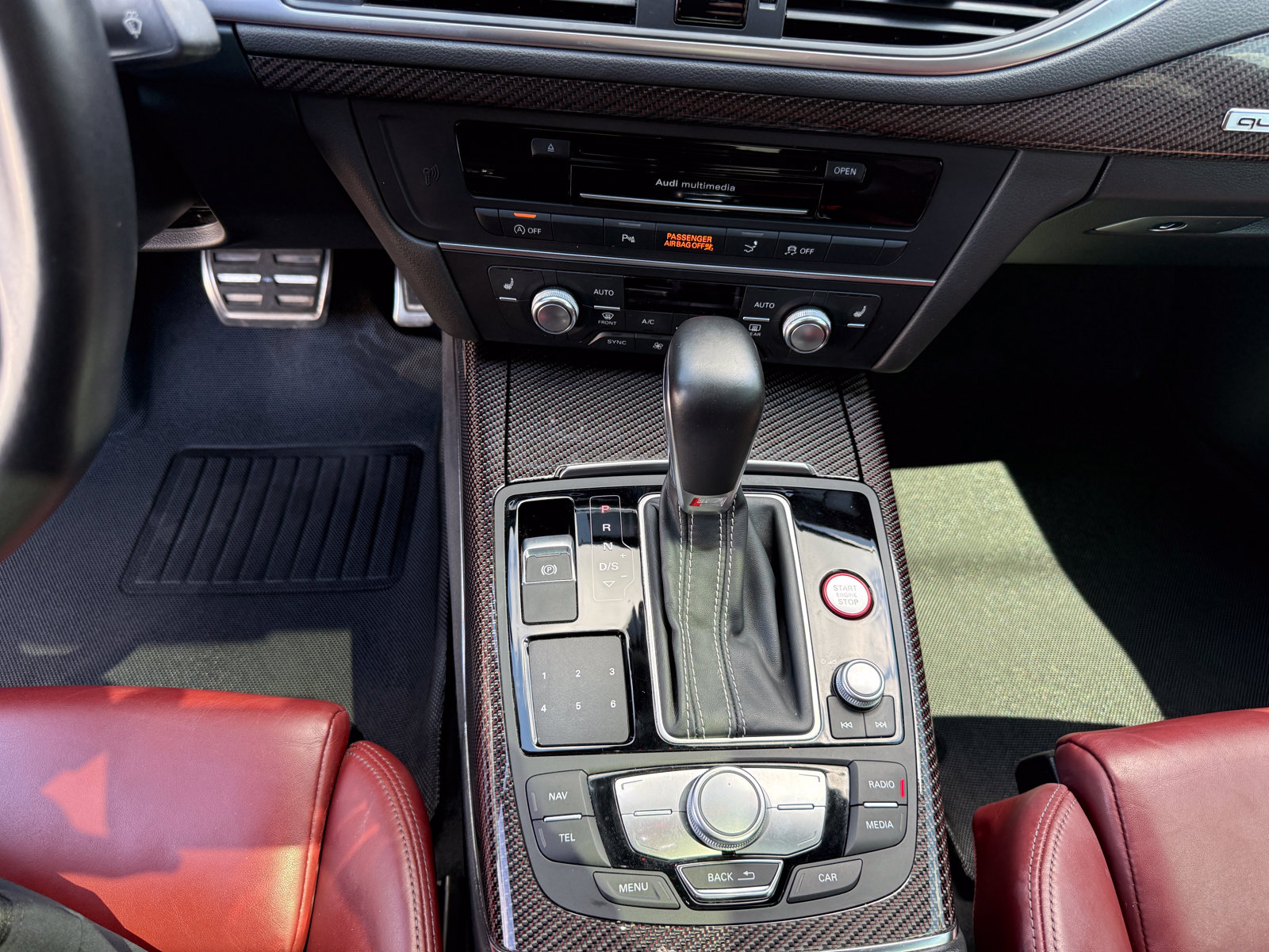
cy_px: 476
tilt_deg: -49.5
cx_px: 634
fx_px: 880
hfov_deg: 71.6
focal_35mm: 24
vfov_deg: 56.8
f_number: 1.78
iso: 160
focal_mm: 6.76
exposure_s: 1/189
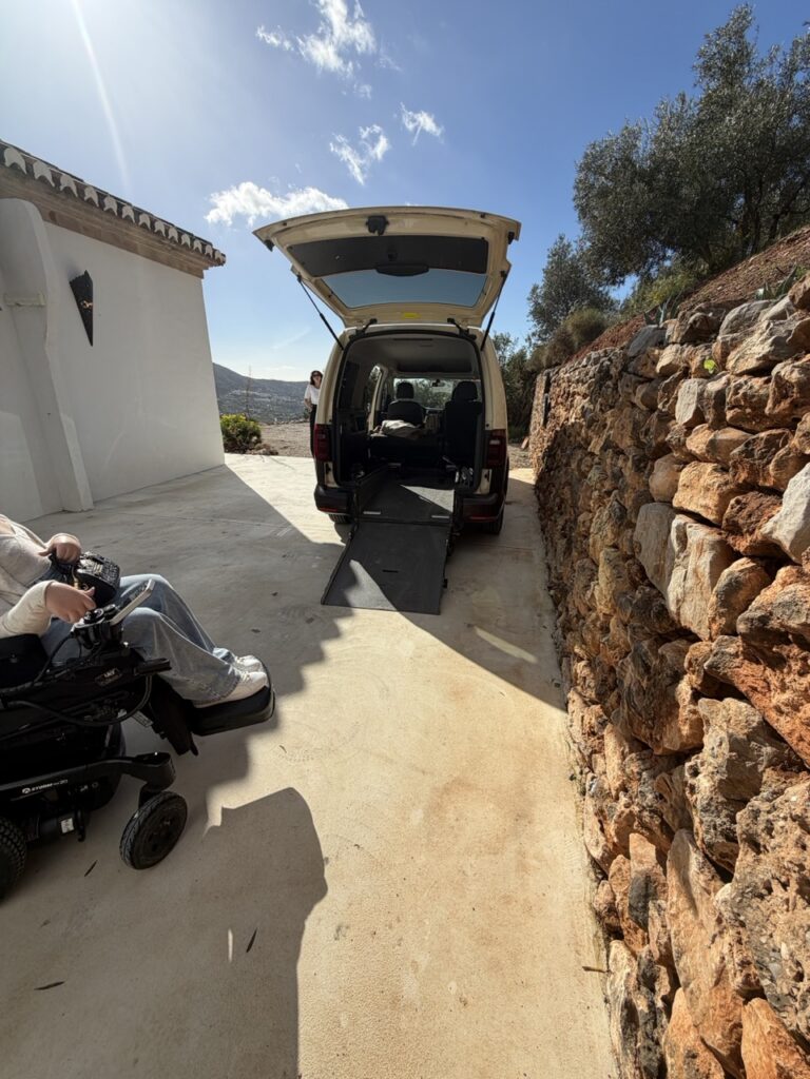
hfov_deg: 85.7
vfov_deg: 102.1
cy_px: 540
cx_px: 405
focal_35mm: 14
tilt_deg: -18.9
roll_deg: -1.0
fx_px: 437
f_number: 2.2
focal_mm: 2.22
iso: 20
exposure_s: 1/1189
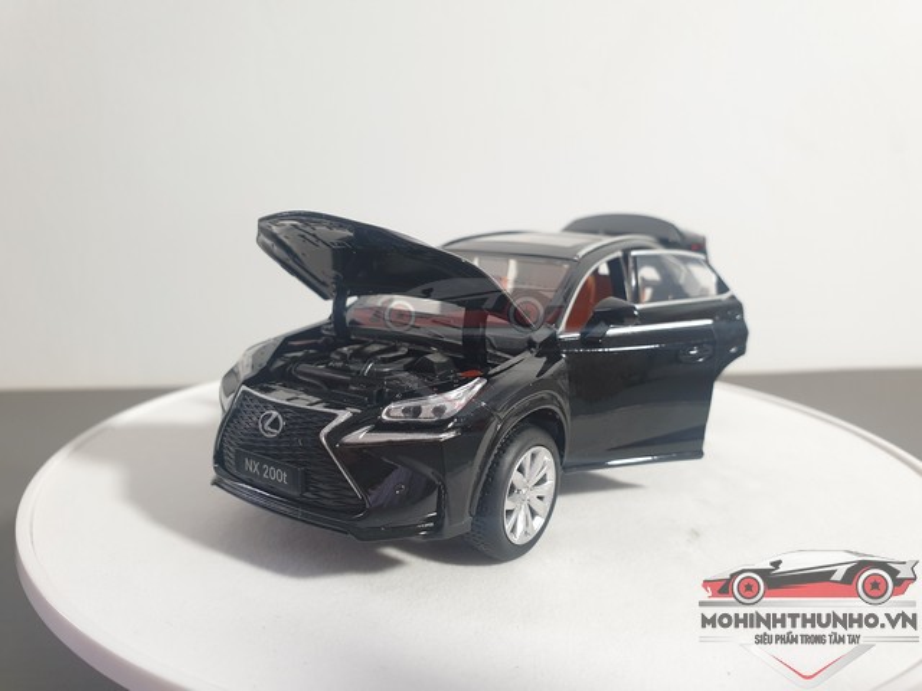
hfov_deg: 67.3
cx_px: 461
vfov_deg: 53.1
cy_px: 346
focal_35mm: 26
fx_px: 693
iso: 160
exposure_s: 1/50
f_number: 2.4
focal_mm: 4.3
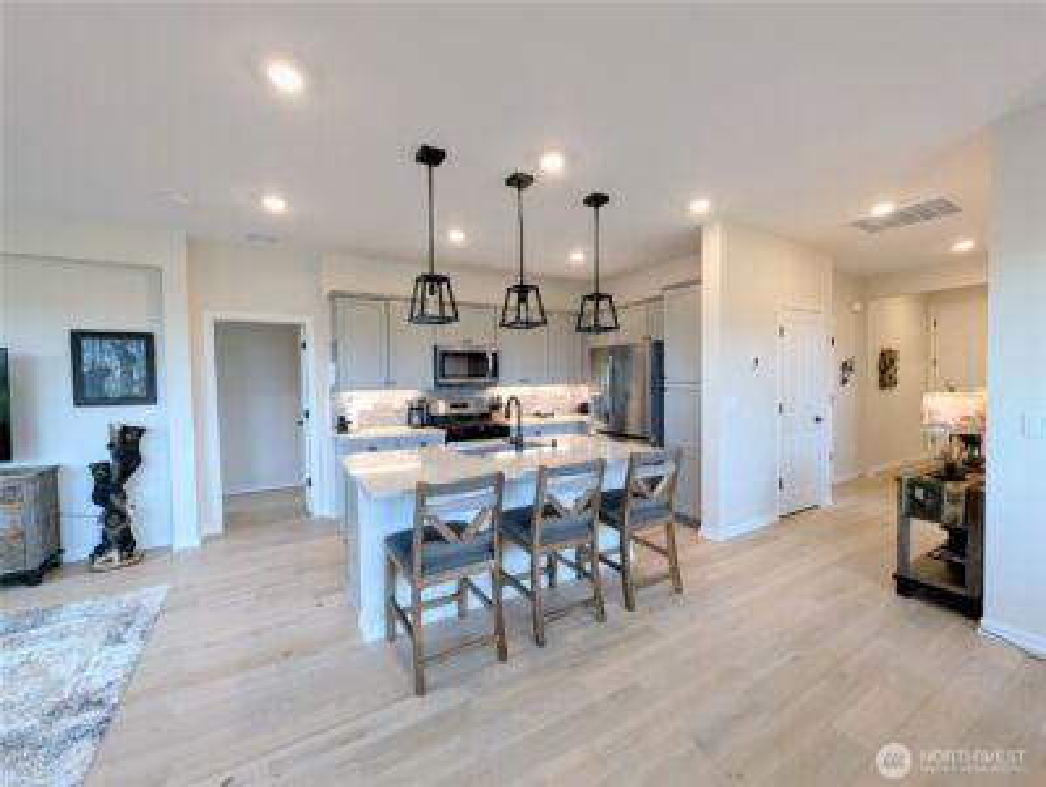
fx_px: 393
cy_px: 394
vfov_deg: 90.0
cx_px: 523
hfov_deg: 106.1
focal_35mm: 13
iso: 51
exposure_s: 1/40
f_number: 2.2
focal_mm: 1.95
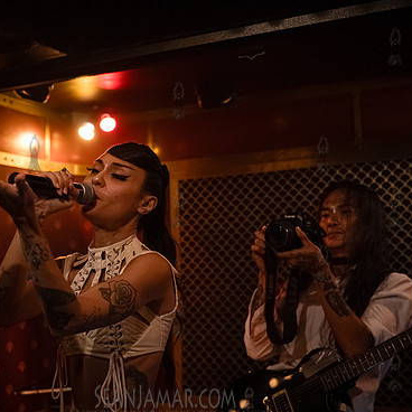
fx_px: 741
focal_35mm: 55
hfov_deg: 31.0
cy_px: 208
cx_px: 178
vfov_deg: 31.1
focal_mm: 41
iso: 16000
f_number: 3.2
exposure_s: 1/400
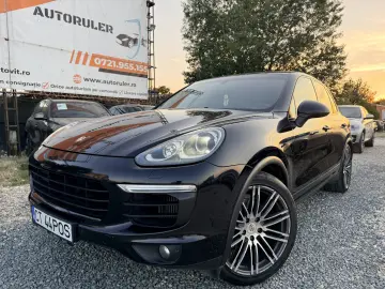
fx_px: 267
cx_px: 192
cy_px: 144
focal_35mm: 24
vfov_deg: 56.8
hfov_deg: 71.6
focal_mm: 6.76
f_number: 1.78
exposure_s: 1/237
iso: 125
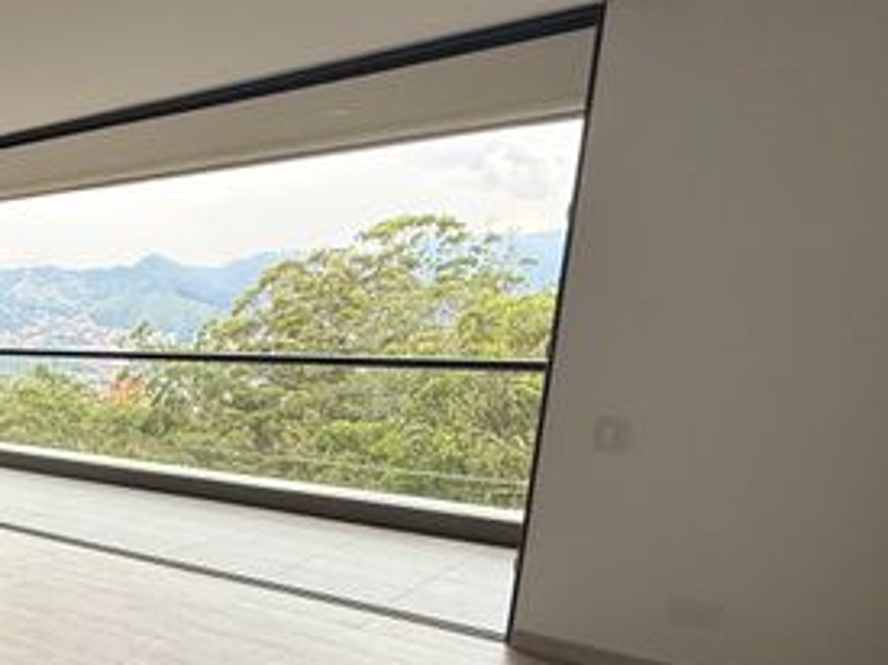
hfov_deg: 42.6
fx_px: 872
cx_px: -86
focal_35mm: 34
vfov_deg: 40.4
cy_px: 513
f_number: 2.2
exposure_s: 1/99
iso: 80
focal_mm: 2.22
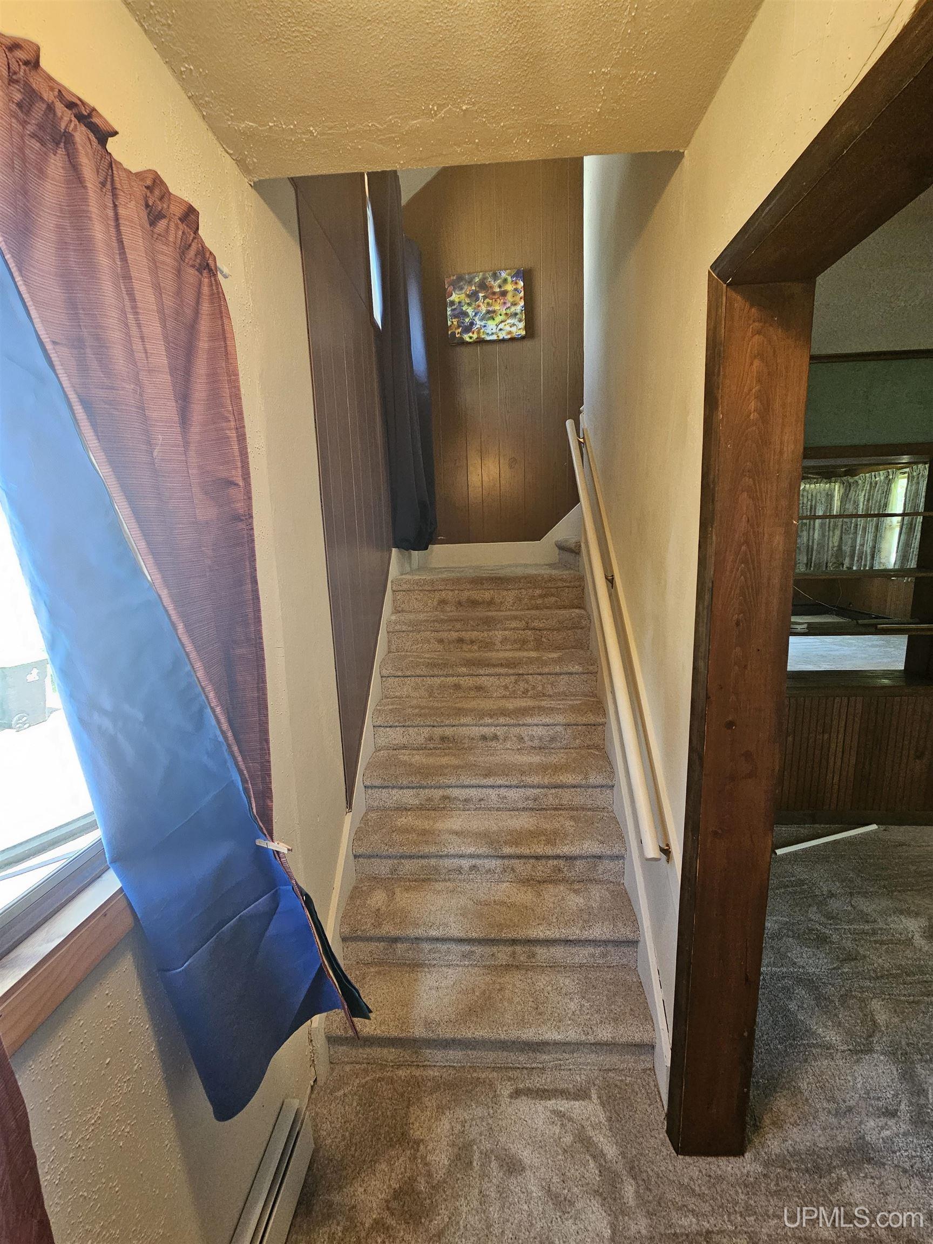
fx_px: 467
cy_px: 622
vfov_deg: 106.2
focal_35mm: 13
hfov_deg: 89.9
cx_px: 466
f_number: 2.2
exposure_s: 1/60
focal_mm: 2.2
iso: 400
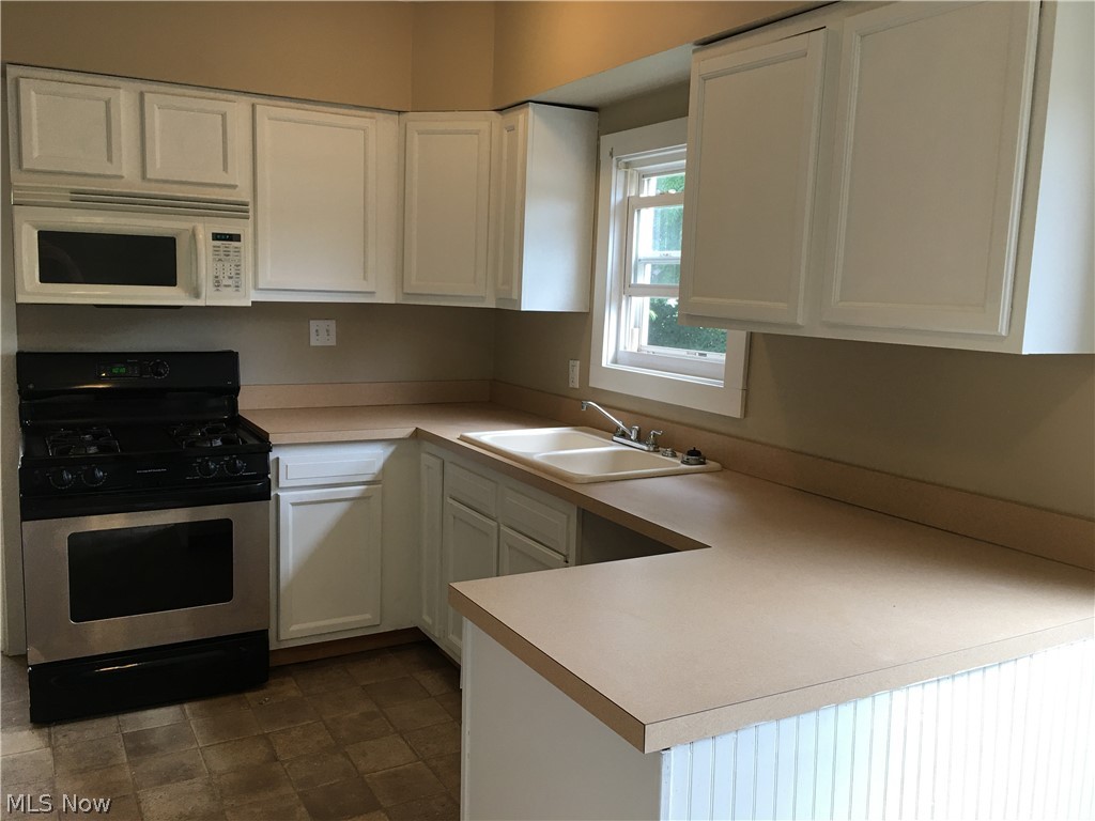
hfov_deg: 61.7
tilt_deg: -4.7
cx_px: 548
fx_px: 917
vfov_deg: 48.2
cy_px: 410
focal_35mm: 29
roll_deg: -2.0
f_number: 2.2
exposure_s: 1/30
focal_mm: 4.15
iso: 25
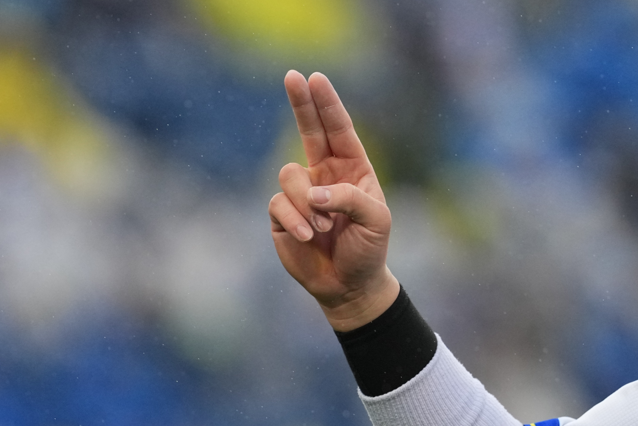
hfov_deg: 3.0
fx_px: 12174
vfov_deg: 2.0
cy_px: 118
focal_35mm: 687
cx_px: 607
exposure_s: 1/2500
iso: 2500
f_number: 4
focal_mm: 300
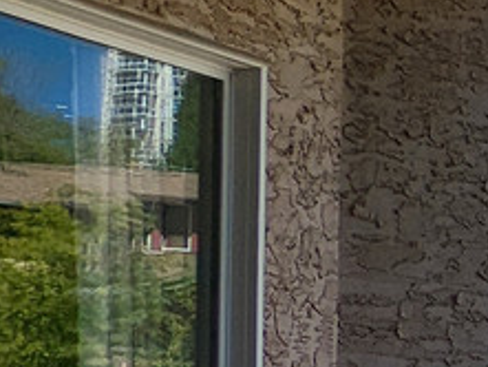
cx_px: 1210
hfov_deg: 12.9
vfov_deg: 13.2
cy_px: 347
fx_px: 1566
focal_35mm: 111
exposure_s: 1/1274
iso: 46
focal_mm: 2.35
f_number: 2.2
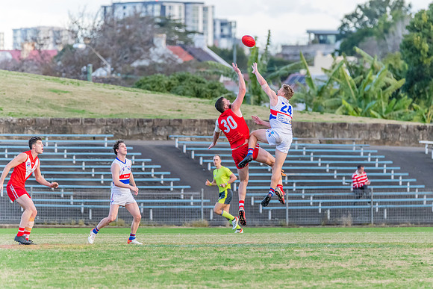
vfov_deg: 2.9
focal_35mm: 469
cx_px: 254
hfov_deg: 4.4
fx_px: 5646
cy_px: 149
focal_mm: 400
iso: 3200
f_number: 6
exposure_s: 1/1600
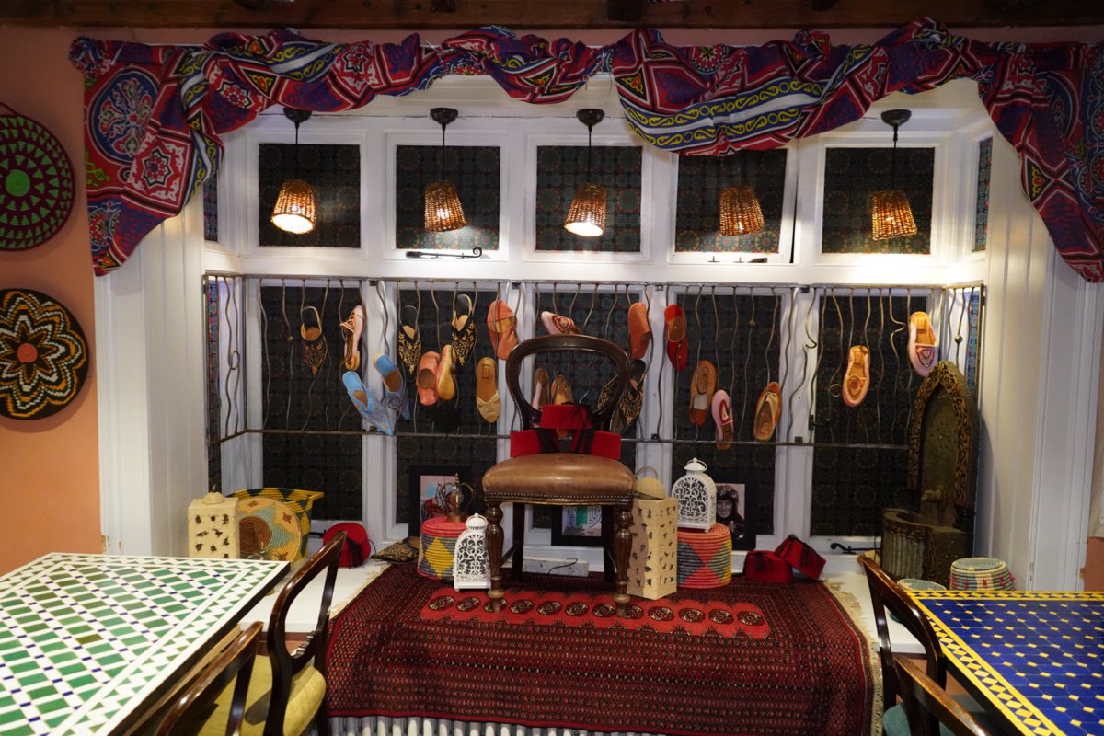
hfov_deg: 65.5
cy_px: 368
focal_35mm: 28
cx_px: 552
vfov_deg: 46.4
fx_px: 859
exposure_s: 1/160
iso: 8000
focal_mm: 28
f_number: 3.5
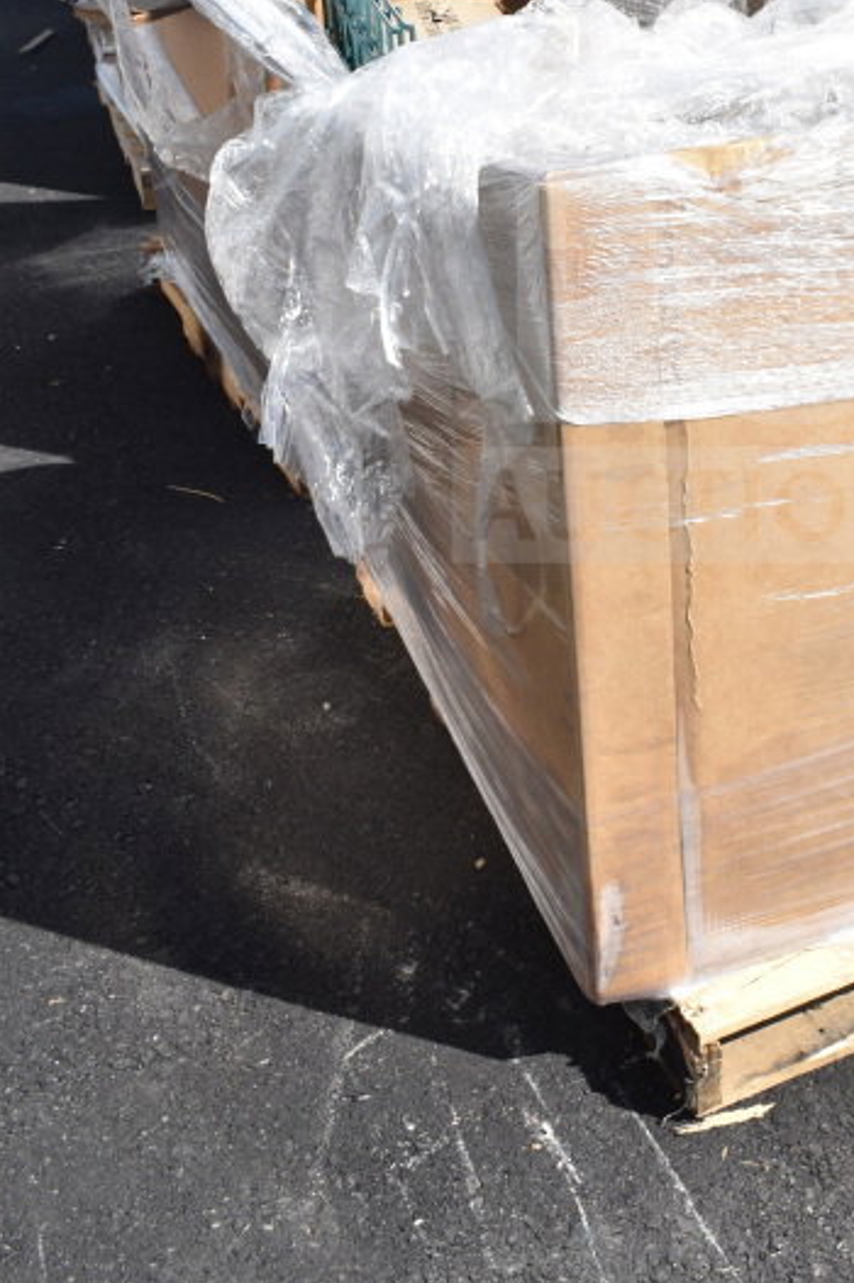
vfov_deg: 41.1
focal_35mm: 47
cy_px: 370
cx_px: 725
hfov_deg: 27.8
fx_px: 1674
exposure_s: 1/320
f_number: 9
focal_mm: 18
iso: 200
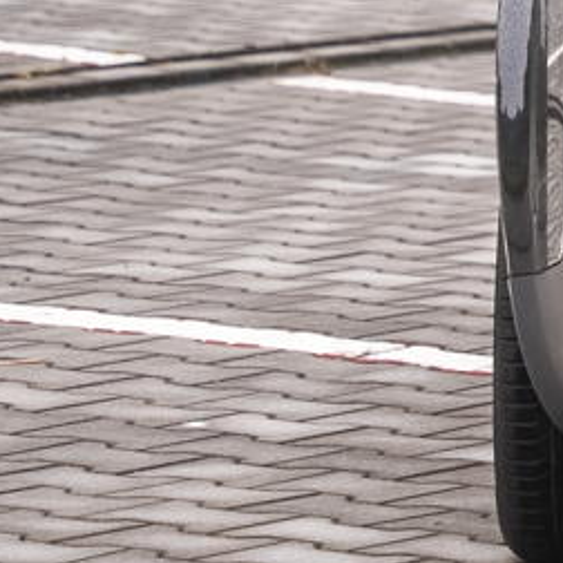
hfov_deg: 4.5
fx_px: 7029
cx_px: 1385
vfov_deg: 4.6
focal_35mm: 382
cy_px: -1
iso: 500
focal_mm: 70
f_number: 2.8
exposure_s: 1/200
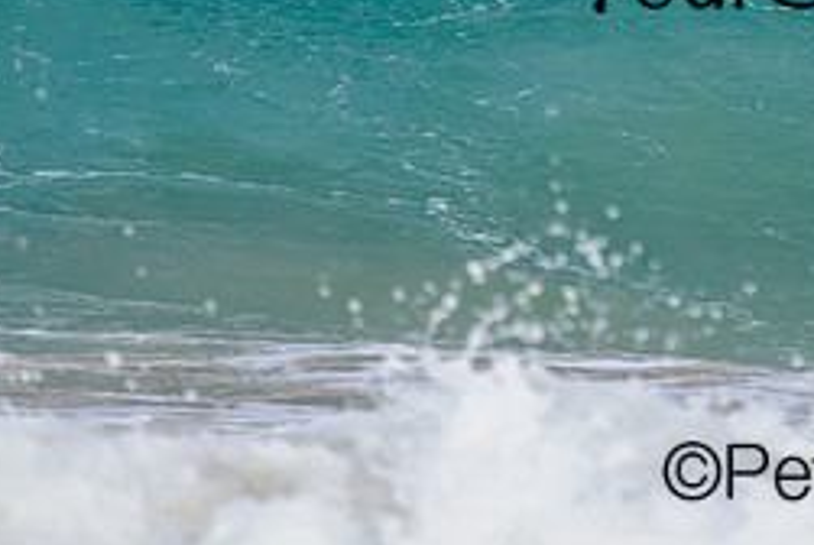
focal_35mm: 2003
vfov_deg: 0.7
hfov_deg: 1.0
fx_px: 45342
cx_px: 897
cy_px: -100
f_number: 6.3
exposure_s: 1/2000
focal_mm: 800
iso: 900
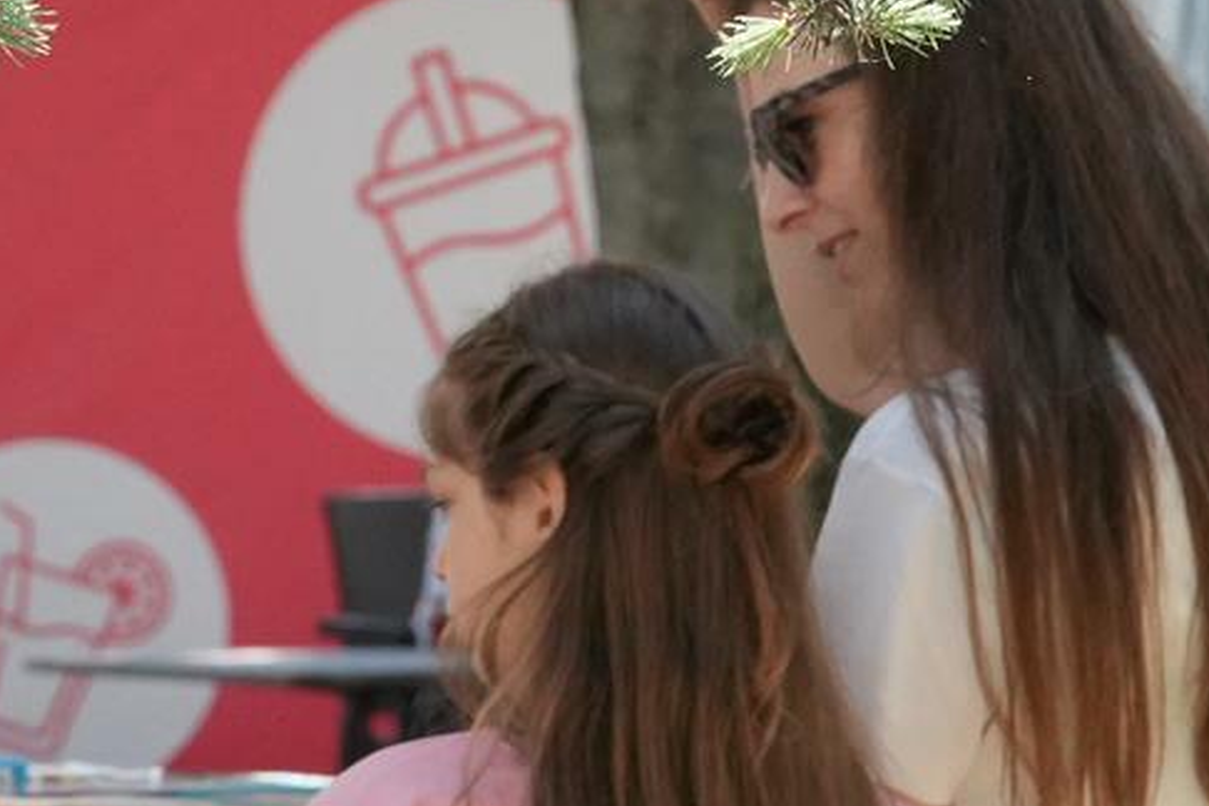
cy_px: -129
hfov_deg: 4.8
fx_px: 14507
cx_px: 162
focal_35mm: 432
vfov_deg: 3.2
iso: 1600
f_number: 7.1
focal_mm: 70
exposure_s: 1/800
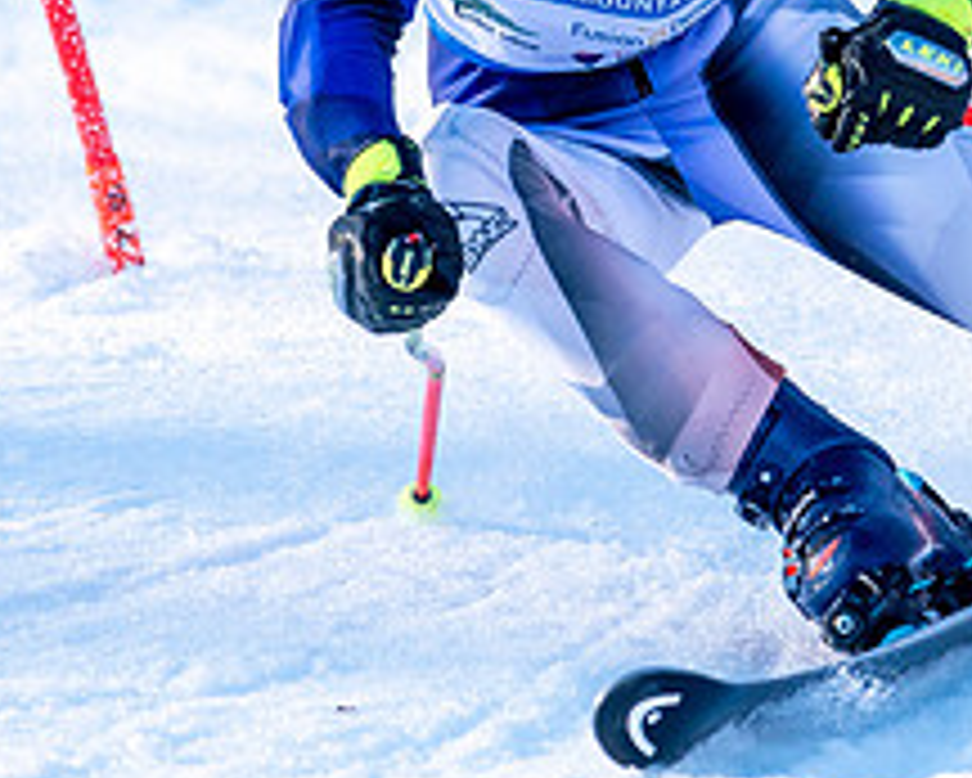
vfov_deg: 1.0
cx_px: 550
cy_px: -175
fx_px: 46394
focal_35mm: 1612
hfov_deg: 1.2
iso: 1250
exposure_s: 1/2000
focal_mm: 560
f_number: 8
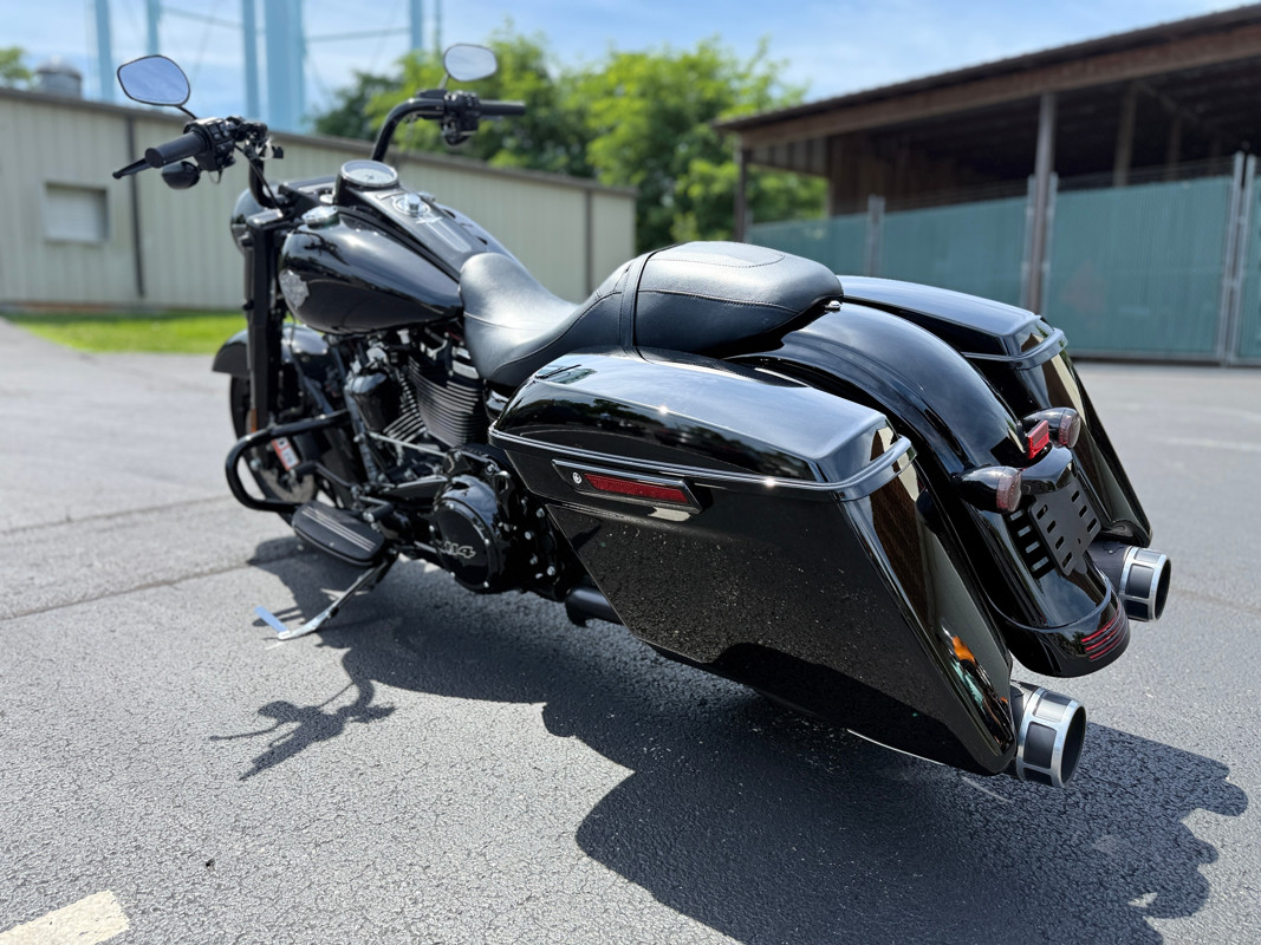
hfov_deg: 71.6
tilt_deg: -7.4
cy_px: 472
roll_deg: +0.1
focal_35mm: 24
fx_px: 874
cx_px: 630
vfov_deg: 56.8
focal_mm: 6.76
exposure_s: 1/1493
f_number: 1.78
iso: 80
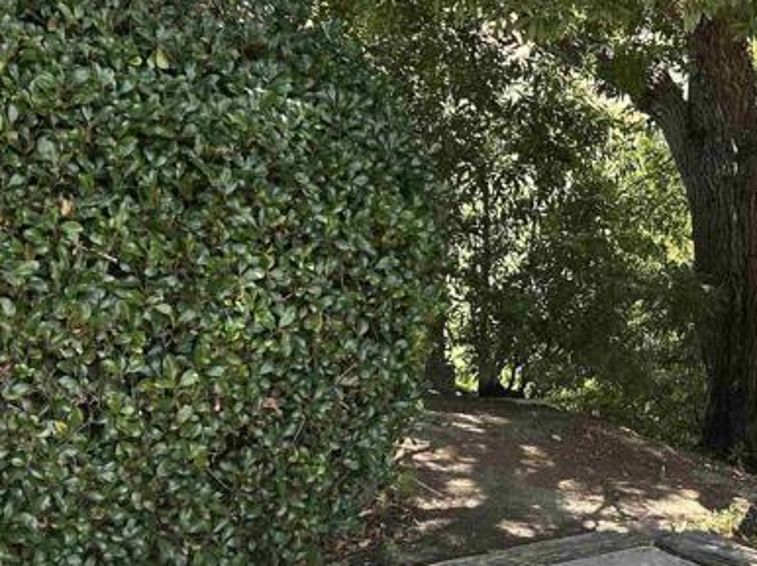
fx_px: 1508
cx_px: 716
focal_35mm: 69
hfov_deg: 27.0
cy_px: 333
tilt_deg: -7.7
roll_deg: -3.5
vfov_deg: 21.3
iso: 40
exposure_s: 1/225
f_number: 1.5
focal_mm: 5.7
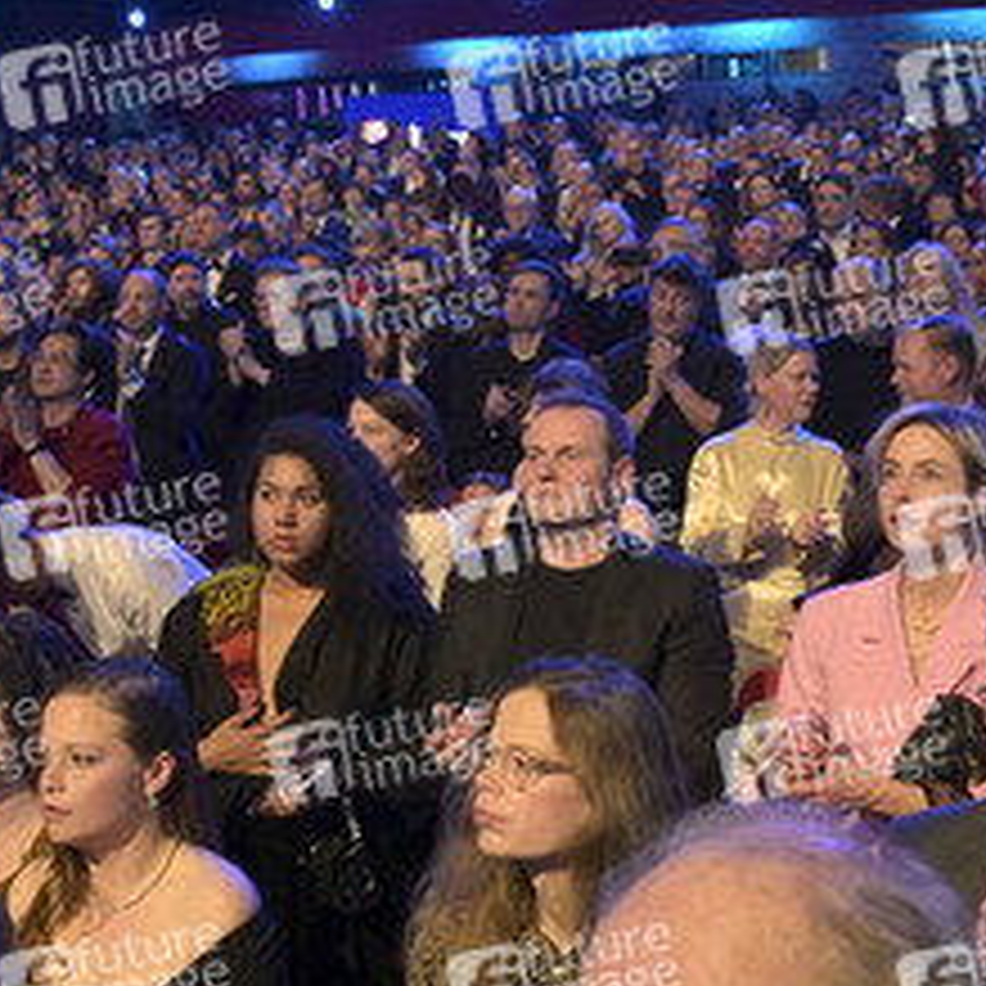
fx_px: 1579
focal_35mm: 49
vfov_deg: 34.6
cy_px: 414
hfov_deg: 34.6
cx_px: 443
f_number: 5.6
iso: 8000
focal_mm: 28
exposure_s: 1/160
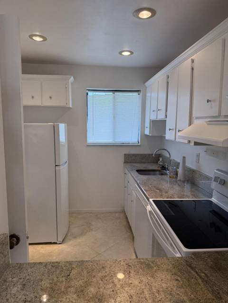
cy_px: 152
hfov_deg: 56.8
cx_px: 114
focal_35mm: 24
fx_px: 211
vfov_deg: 71.6
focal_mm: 6.76
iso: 100
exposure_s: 1/254
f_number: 1.78
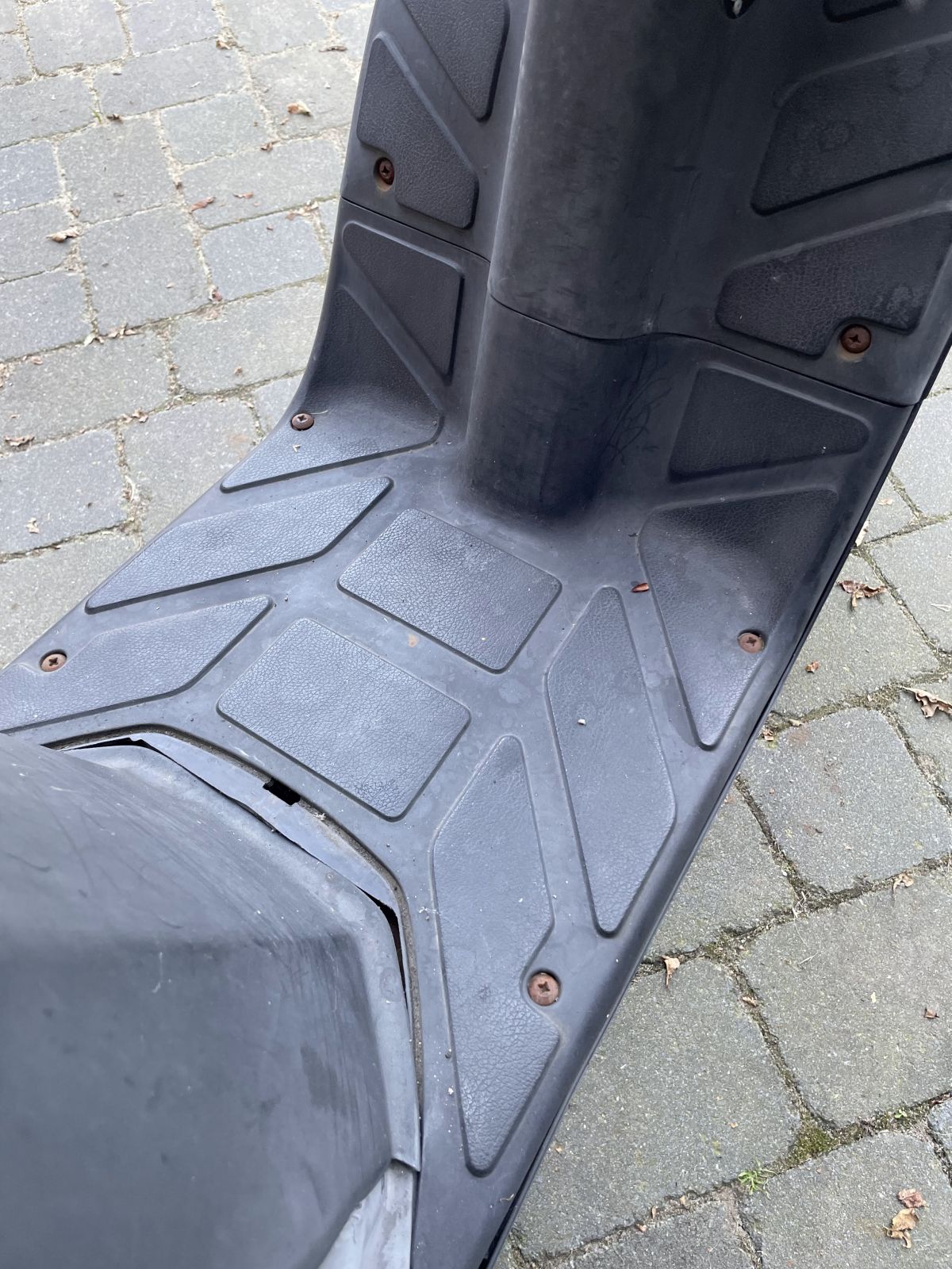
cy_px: 634
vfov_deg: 67.3
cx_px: 476
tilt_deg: -59.3
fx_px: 953
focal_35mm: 26
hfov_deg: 53.1
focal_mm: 4.2
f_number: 1.6
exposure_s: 1/121
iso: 100
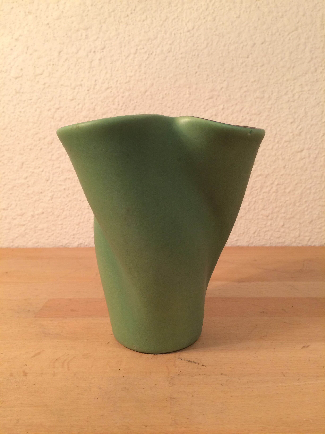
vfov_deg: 61.7
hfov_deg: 48.2
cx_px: 162
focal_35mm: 29
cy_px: 217
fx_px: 363
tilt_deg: -10.4
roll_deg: +1.3
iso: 64
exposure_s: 1/33
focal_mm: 4.15
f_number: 2.2
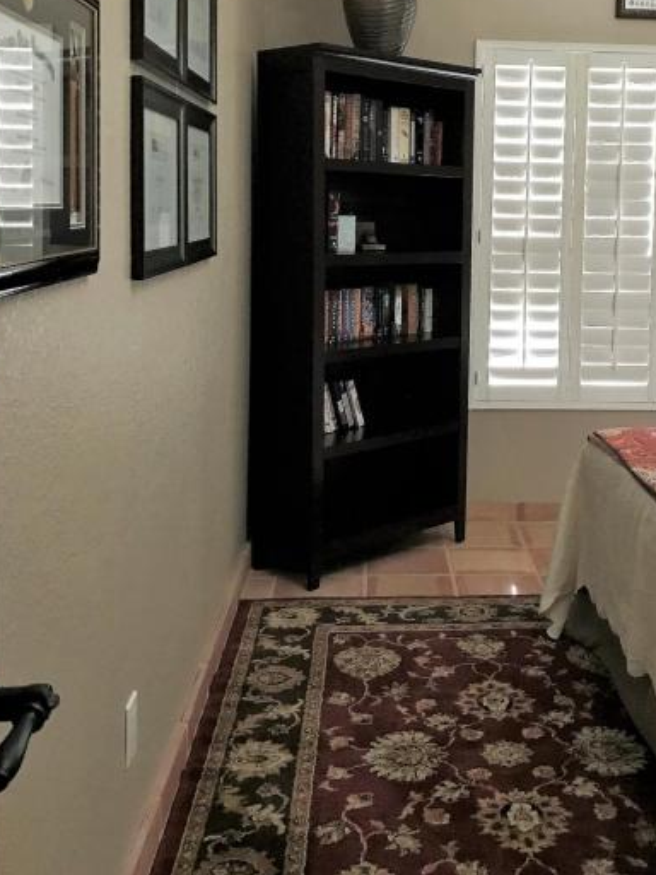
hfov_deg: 33.8
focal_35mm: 42
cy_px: 275
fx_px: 1061
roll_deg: -0.1
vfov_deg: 44.0
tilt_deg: -4.0
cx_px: 470
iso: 100
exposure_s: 1/5
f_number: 1.8
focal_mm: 3.99
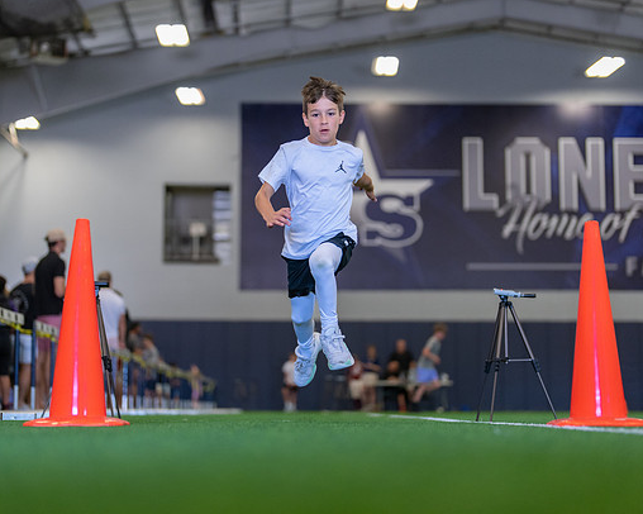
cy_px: 244
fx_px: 1370
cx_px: 294
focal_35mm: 72
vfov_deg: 21.2
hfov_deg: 26.4
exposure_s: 1/1000
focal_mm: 50
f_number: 1.2
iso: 1600
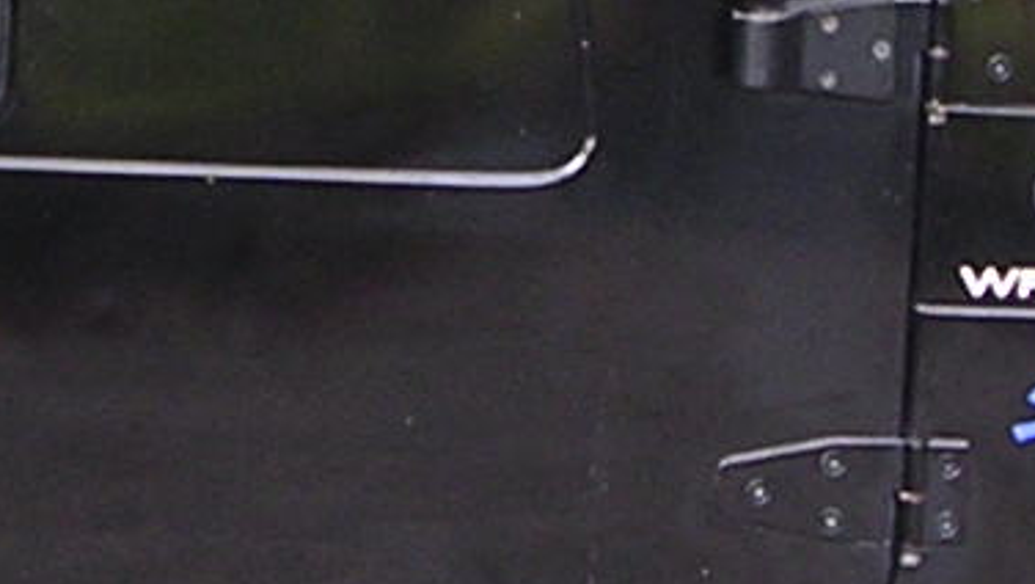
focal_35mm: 243
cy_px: -47
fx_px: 6673
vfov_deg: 5.0
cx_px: 278
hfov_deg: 8.9
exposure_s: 1/39.9
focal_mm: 6.2
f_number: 2.9
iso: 100
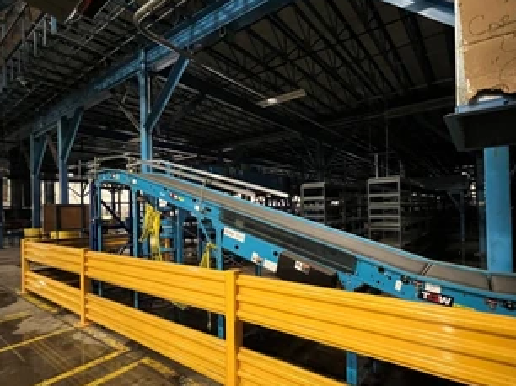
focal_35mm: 17
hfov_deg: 90.2
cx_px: 304
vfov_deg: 74.5
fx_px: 253
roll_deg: +2.0
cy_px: 207
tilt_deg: -0.2
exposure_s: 1/30
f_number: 1.8
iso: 1000
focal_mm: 1.57
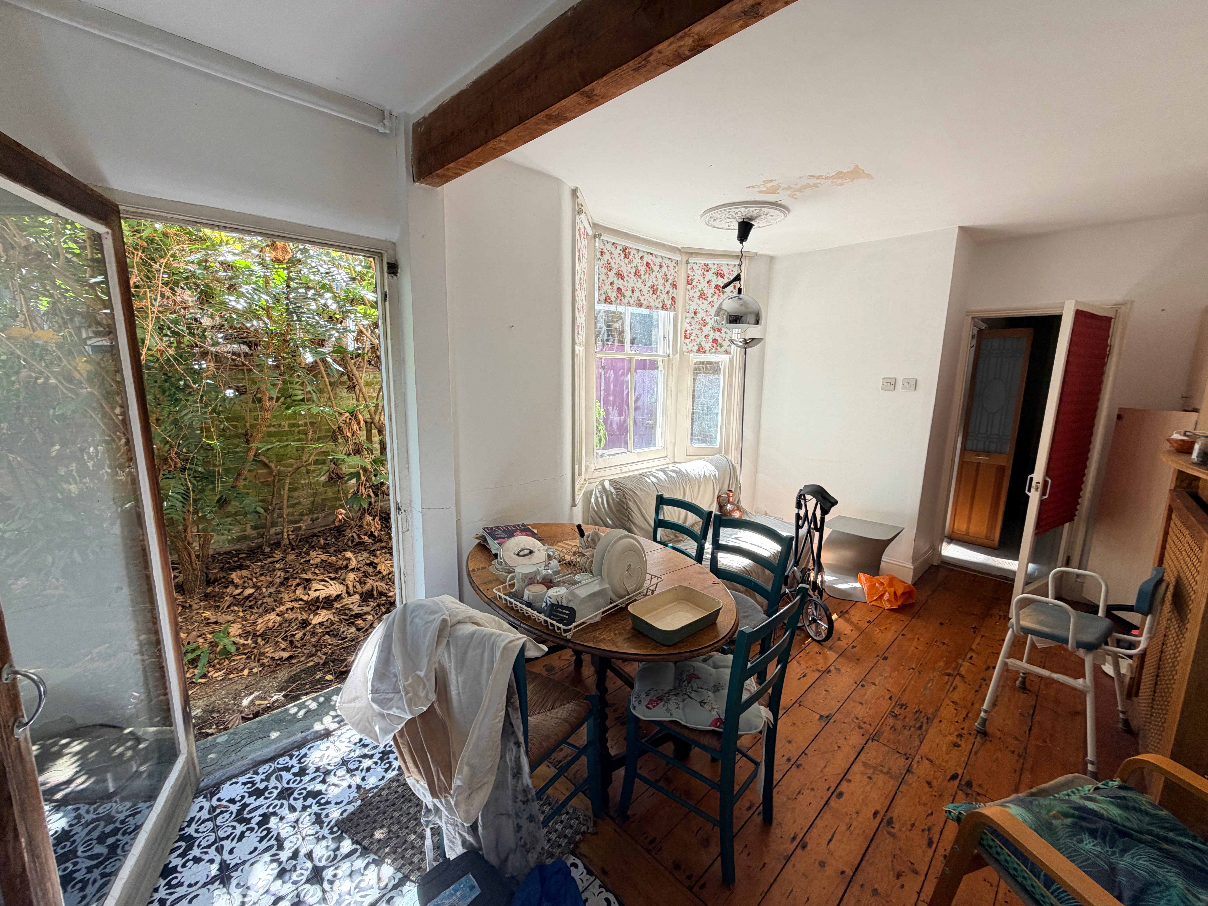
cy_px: 453
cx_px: 604
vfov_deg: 85.7
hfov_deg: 102.1
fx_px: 489
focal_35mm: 14
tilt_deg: -8.8
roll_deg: -1.1
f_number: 2.2
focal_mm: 2.22
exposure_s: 1/121
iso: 100
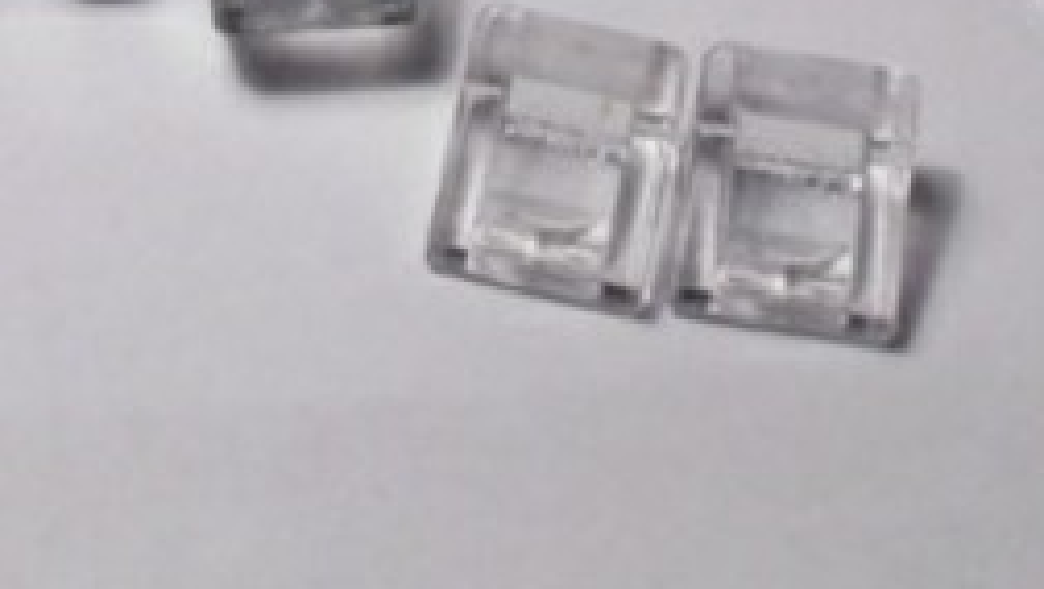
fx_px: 3988
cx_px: 207
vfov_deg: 8.1
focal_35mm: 144
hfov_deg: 14.8
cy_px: -516
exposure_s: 1/80
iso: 80
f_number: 3.9
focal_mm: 6.61
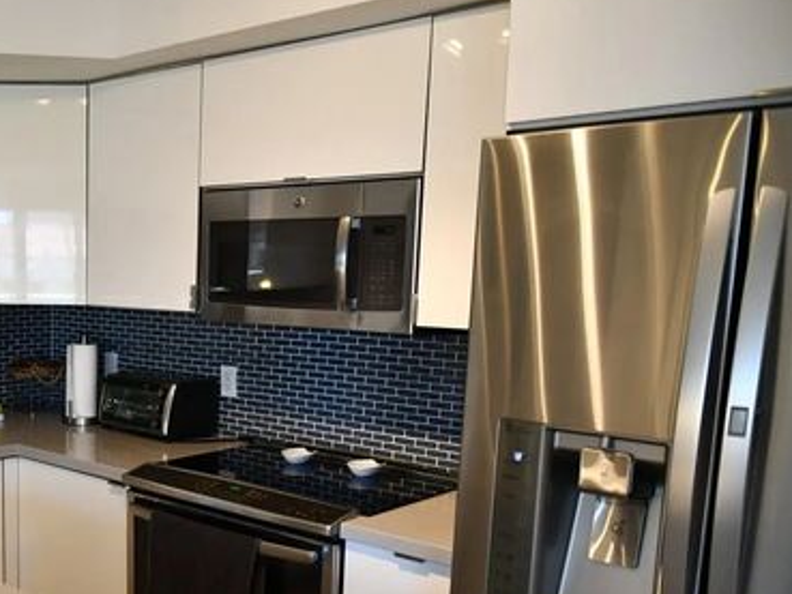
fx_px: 915
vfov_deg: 35.4
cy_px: 425
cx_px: 124
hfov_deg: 43.8
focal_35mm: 40
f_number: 2.8
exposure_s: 1/160
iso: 800
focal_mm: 16
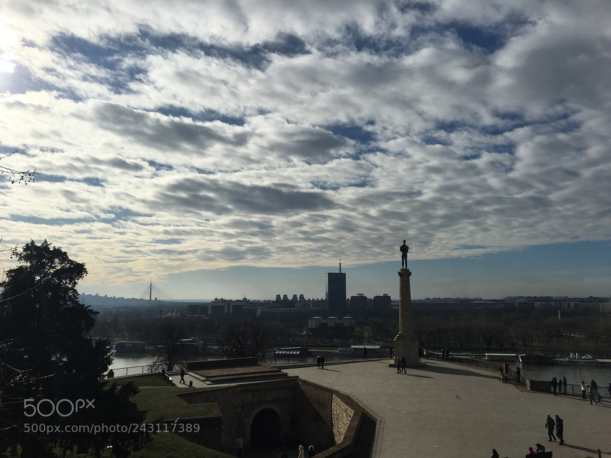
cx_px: 306
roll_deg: +0.7
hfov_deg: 61.7
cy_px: 229
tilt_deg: +6.9
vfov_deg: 48.2
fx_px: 512
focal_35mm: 29
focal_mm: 4.15
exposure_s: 1/9615
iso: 25
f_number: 2.2
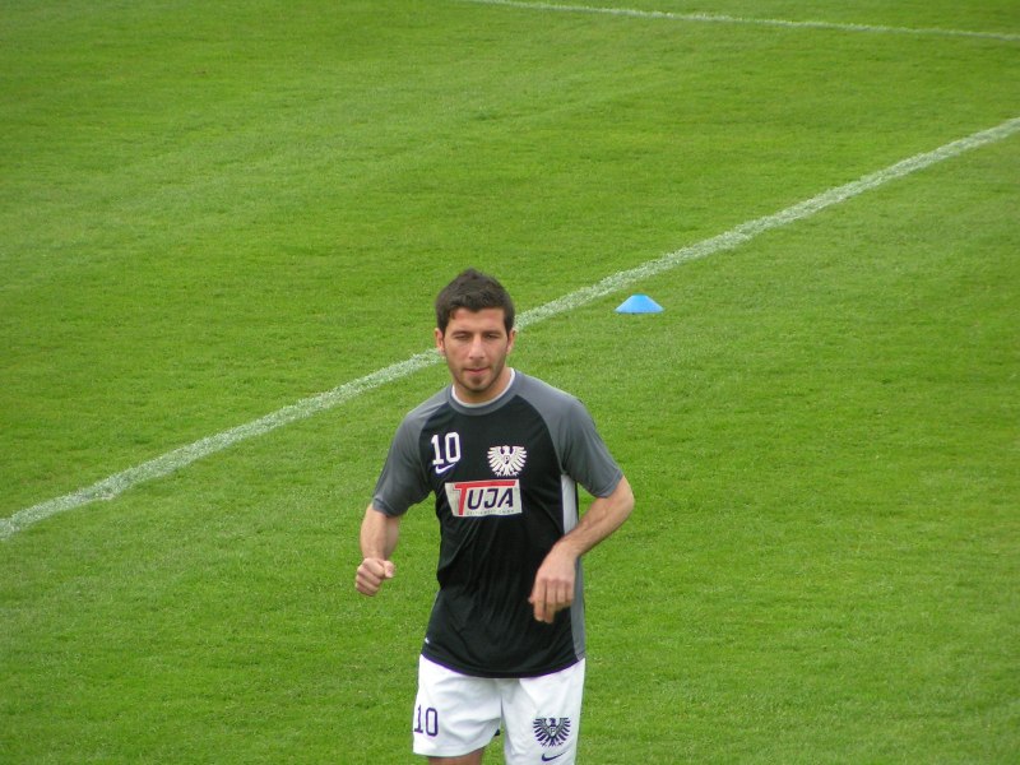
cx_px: 510
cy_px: 382
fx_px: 8751
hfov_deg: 6.7
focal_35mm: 297
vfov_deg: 5.0
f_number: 3.5
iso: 100
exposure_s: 1/250
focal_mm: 45.4
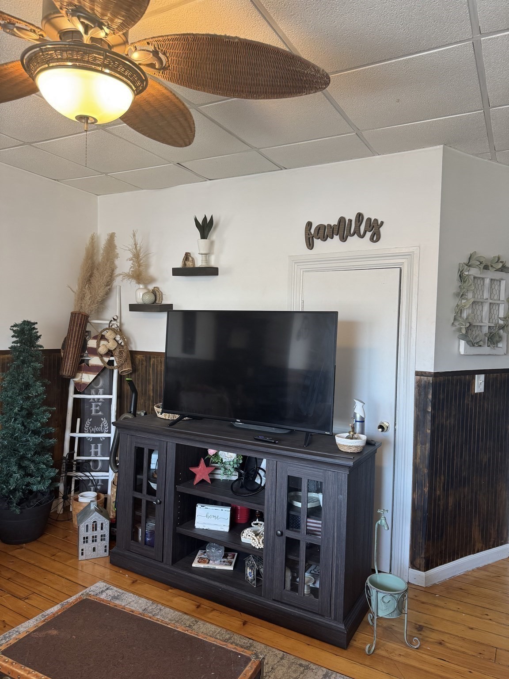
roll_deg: -2.1
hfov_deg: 56.8
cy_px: 340
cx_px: 254
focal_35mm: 24
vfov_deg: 71.6
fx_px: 471
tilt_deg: -2.0
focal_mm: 6.76
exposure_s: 1/60
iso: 160
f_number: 1.78
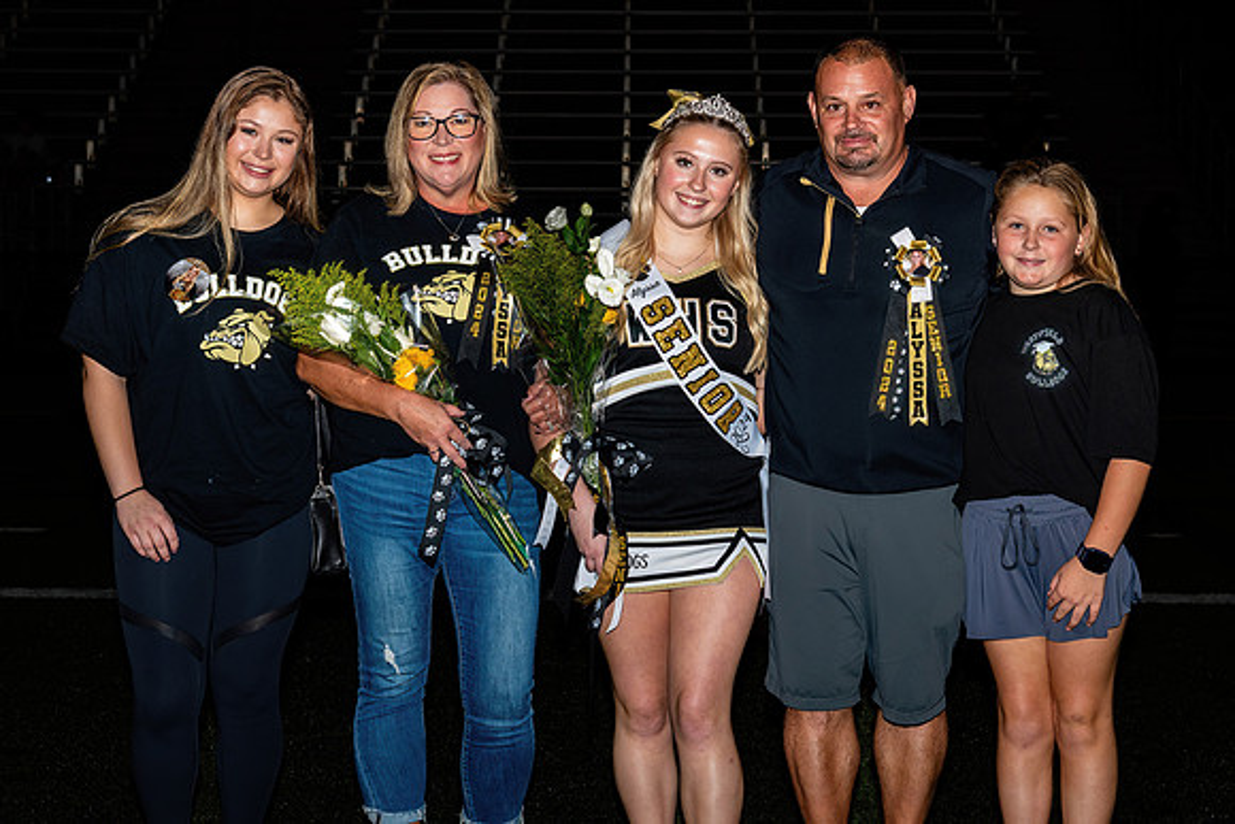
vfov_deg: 16.8
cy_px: 366
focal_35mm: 81
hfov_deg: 24.9
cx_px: 618
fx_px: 2792
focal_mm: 44
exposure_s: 1/200
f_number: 5
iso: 320
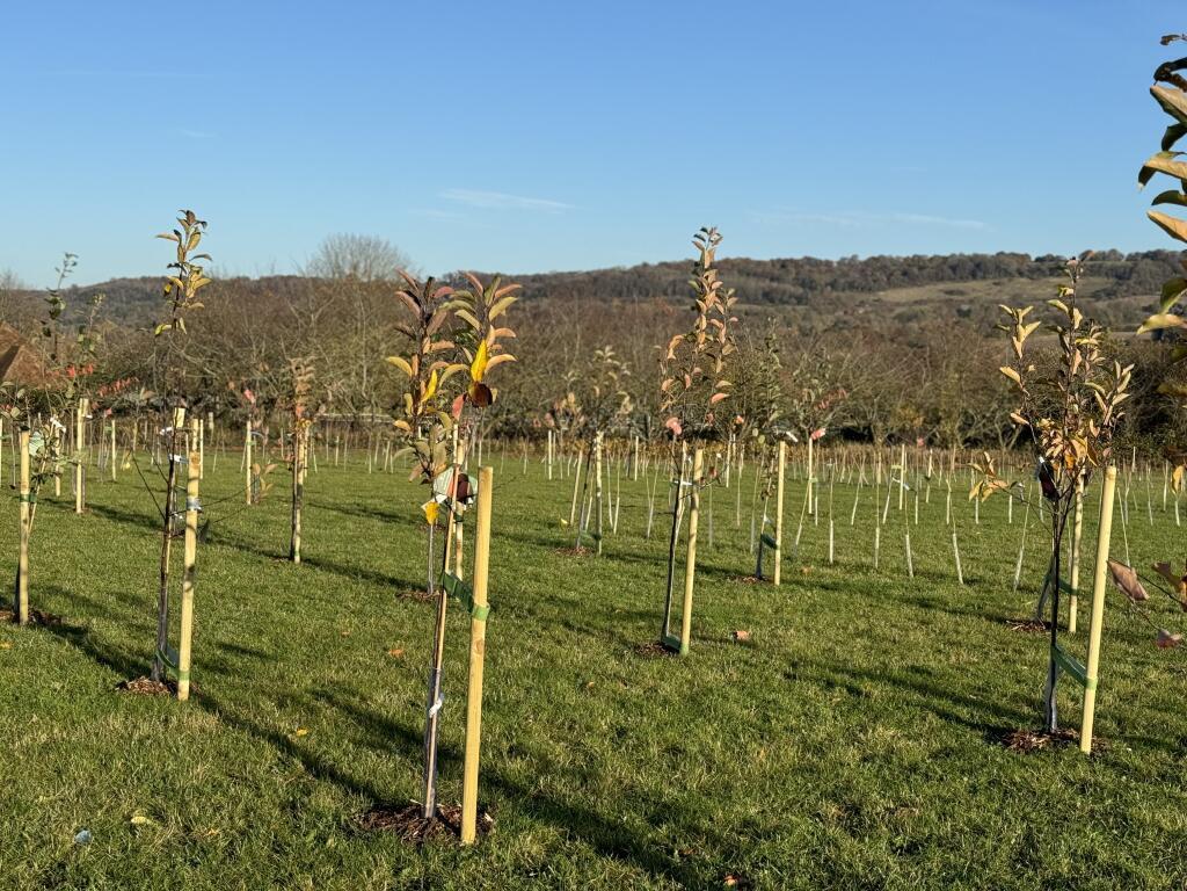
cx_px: 594
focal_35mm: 48
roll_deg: -0.3
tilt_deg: -3.4
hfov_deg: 39.7
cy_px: 446
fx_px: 1646
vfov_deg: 30.3
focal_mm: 6.86
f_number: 1.78
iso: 64
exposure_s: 1/3817
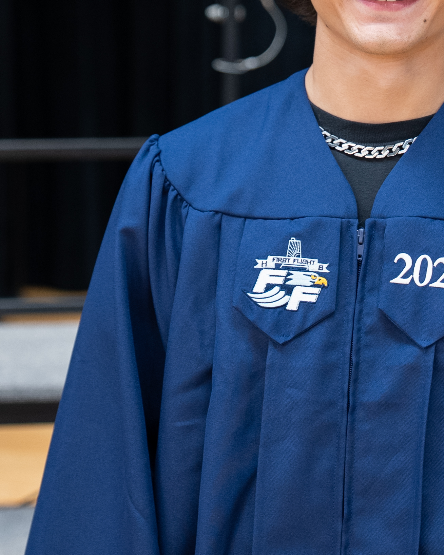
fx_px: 2398
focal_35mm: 146
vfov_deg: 13.1
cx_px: 378
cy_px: 94
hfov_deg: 10.5
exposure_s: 1/100
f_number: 2.8
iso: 640
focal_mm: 60
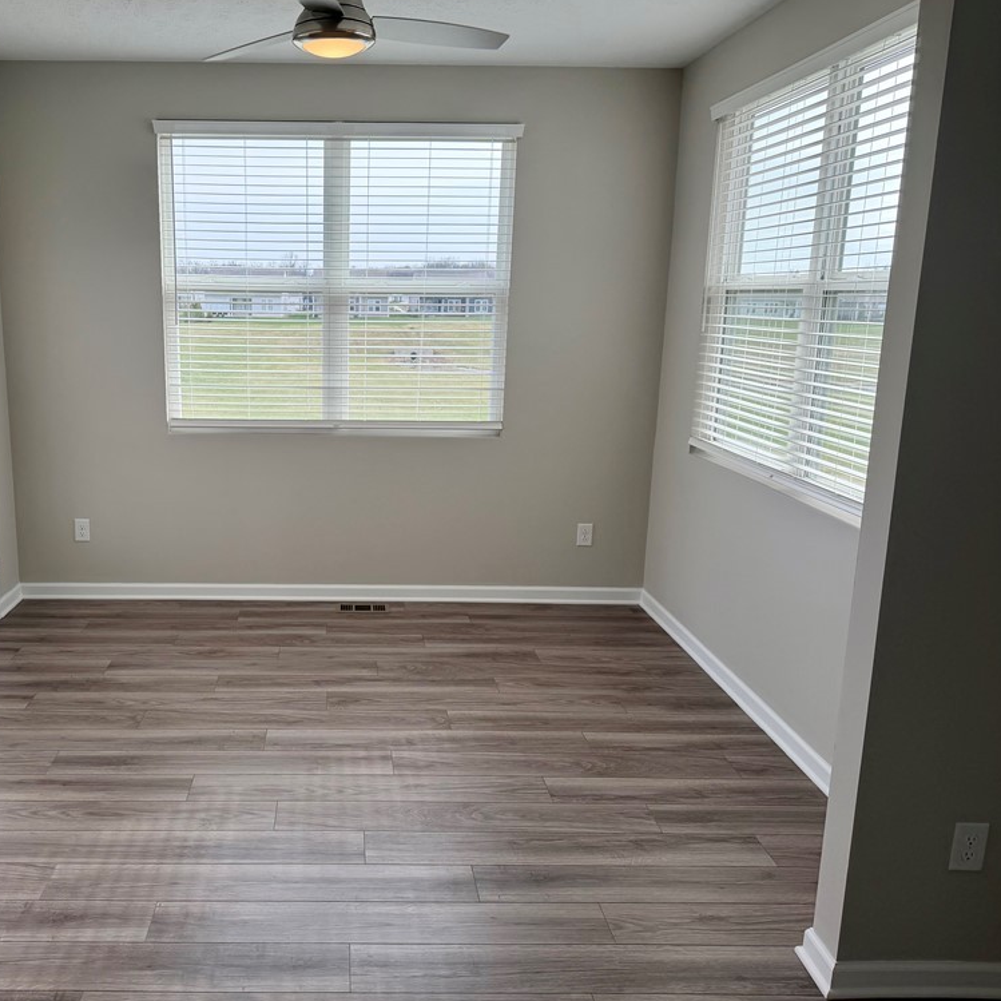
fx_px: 949
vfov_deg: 55.6
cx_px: 346
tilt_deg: -11.8
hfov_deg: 54.7
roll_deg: -0.4
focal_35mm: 29
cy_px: 496
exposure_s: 1/643
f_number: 1.78
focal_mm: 6.76
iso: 100
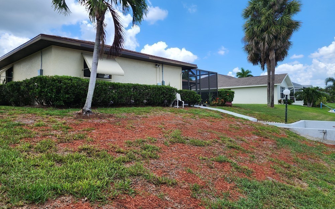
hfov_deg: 72.6
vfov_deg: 49.2
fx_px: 228
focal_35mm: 25
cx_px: 166
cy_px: 95
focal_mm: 6.4
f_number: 1.8
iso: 12
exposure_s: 1/885
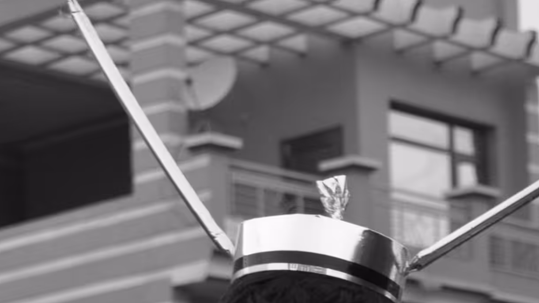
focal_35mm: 193
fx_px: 2756
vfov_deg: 6.2
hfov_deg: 11.1
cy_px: 575
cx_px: 495
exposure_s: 1/40
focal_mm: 35
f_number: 5
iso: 800
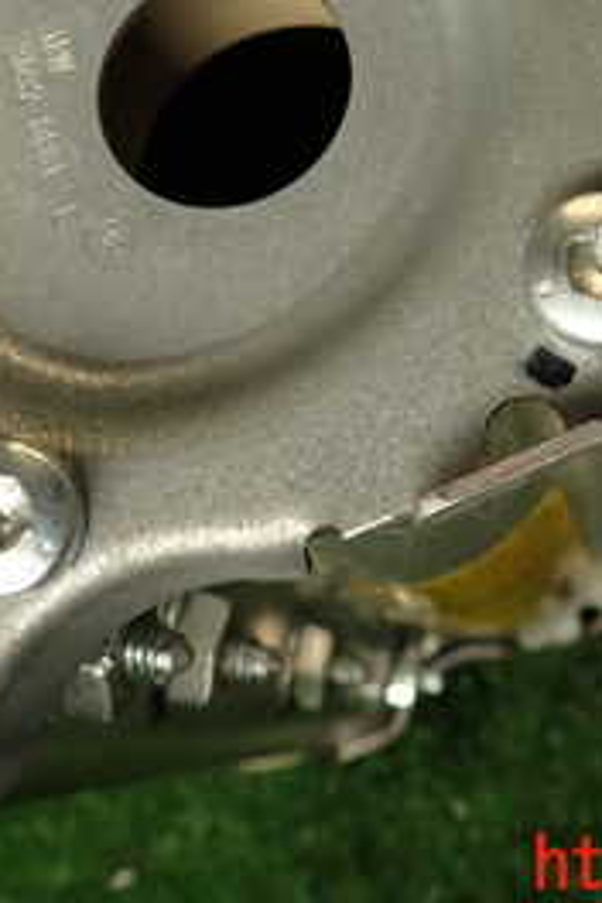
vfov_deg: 32.7
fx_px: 1480
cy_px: 140
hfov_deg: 23.0
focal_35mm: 59
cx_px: 280
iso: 100
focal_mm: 4.5
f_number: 2.8
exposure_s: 1/100
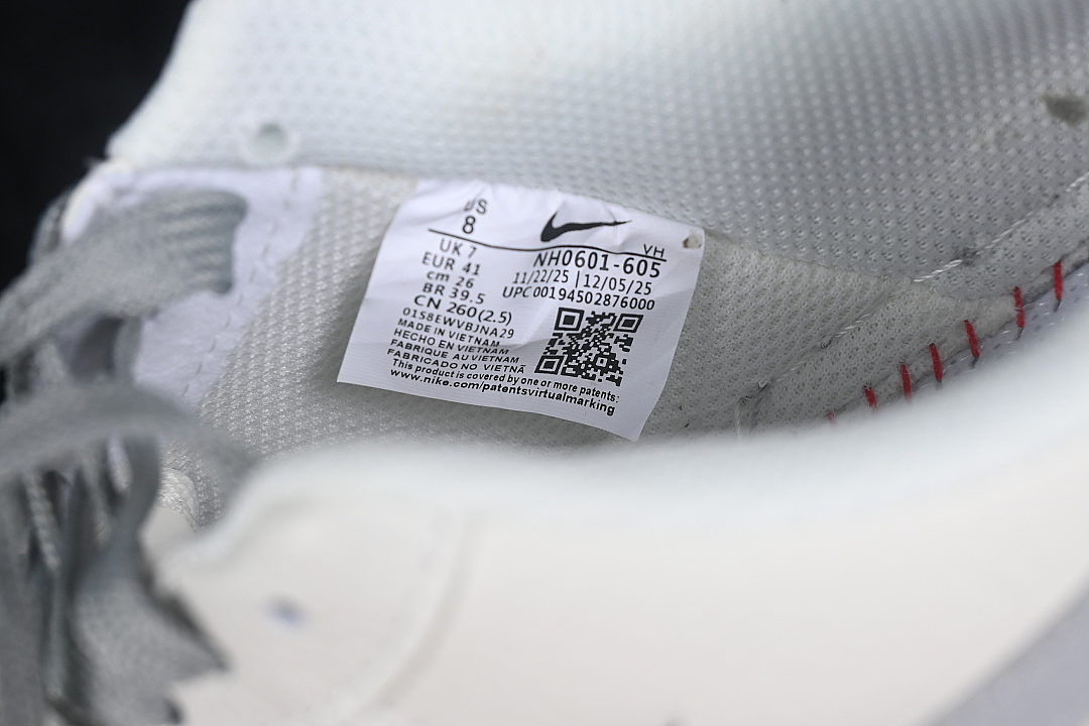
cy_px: 363
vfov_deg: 18.2
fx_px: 2269
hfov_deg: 27.0
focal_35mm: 75
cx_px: 544
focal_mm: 50
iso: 160
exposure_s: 1/80
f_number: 7.1
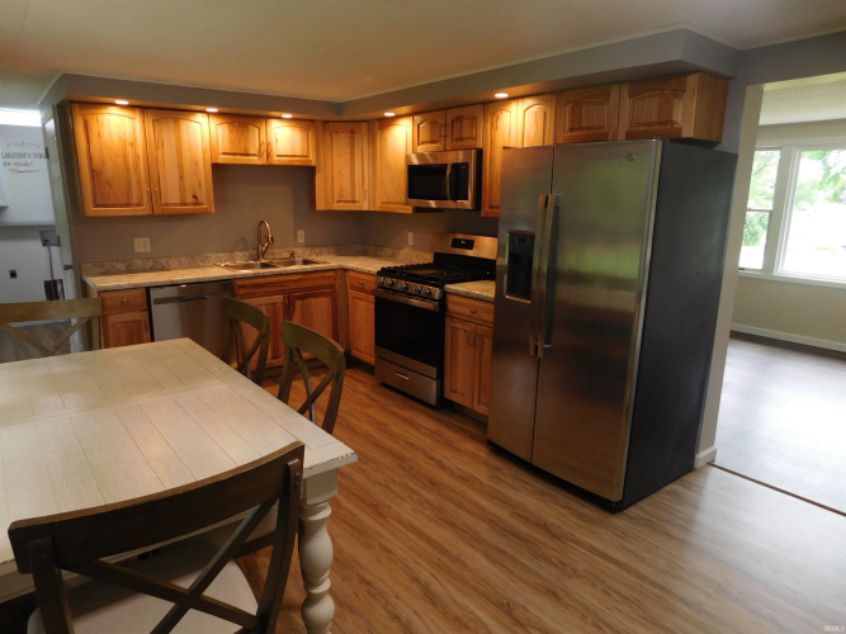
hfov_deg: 73.9
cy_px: 317
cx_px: 423
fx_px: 562
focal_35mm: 23
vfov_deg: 58.9
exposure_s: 1/40
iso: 125
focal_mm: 4
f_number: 3
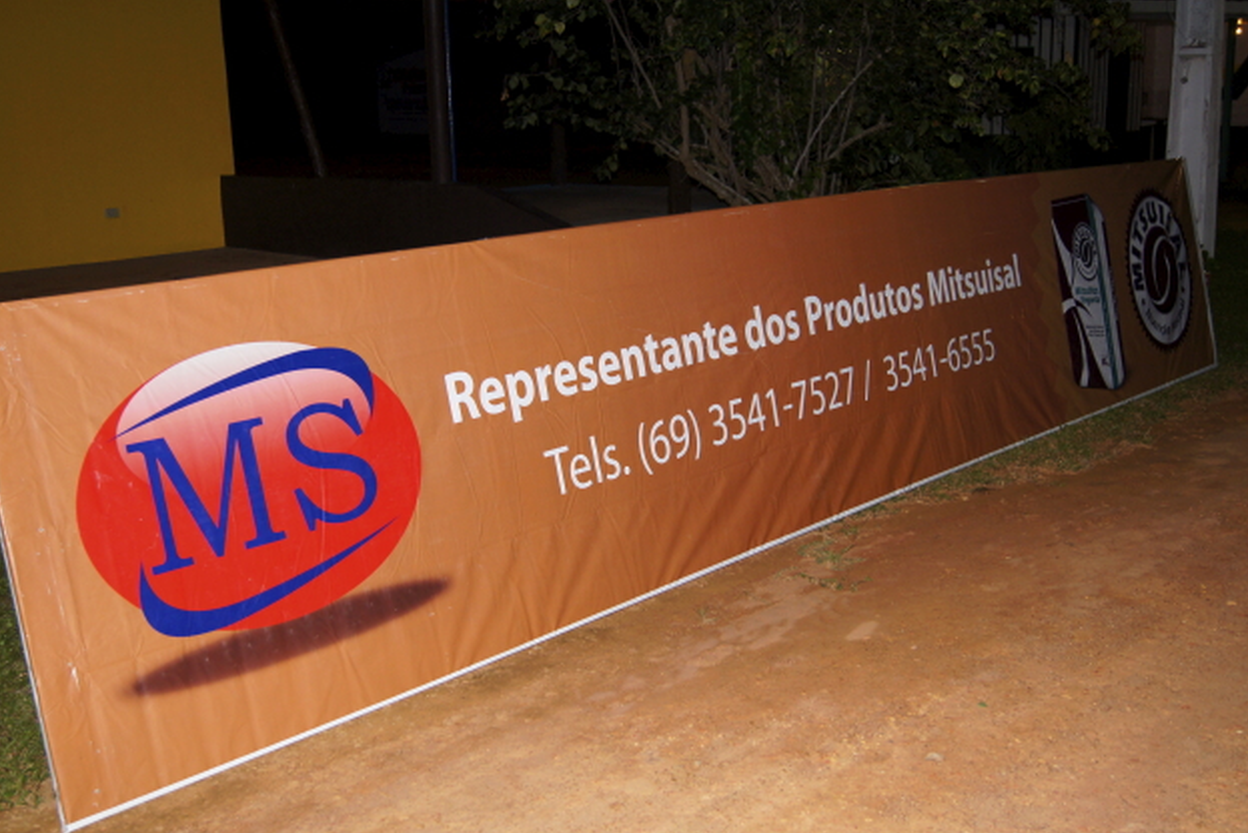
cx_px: 609
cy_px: 422
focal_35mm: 40
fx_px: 1387
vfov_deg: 33.4
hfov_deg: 48.4
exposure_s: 1/80
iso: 400
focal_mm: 26
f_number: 4.5
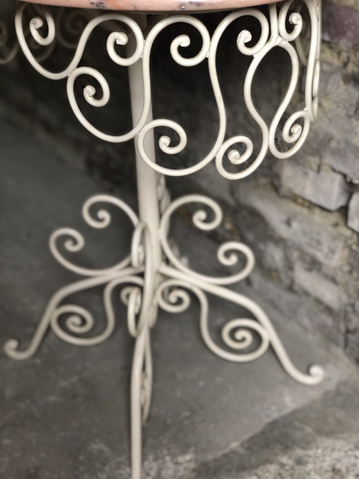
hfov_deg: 28.0
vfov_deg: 36.8
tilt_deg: -35.1
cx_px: 180
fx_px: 719
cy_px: 240
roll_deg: +2.7
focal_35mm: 52
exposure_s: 1/25
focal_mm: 6
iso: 125
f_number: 2.4
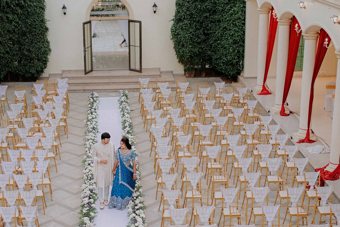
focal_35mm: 67
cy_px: 120
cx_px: 111
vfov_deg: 20.3
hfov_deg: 29.9
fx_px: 633
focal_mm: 35
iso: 400
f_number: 2.2
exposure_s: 1/250
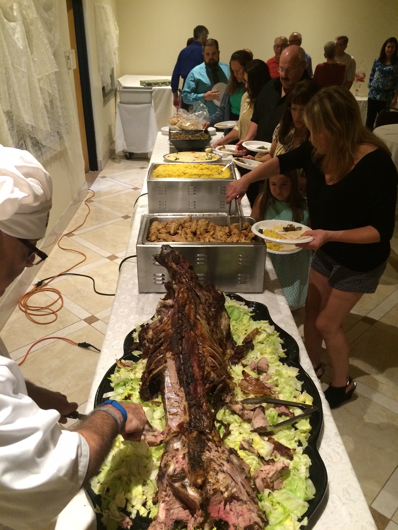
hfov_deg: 48.2
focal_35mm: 29
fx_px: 445
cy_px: 265
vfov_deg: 61.7
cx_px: 199
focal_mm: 4.15
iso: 160
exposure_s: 1/30
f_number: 2.2
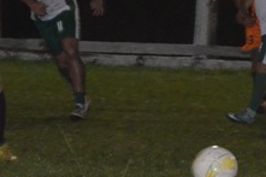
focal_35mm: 239
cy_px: 28
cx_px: 226
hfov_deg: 8.6
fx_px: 1768
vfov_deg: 5.7
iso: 3200
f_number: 5.6
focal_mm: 55
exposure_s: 1/60
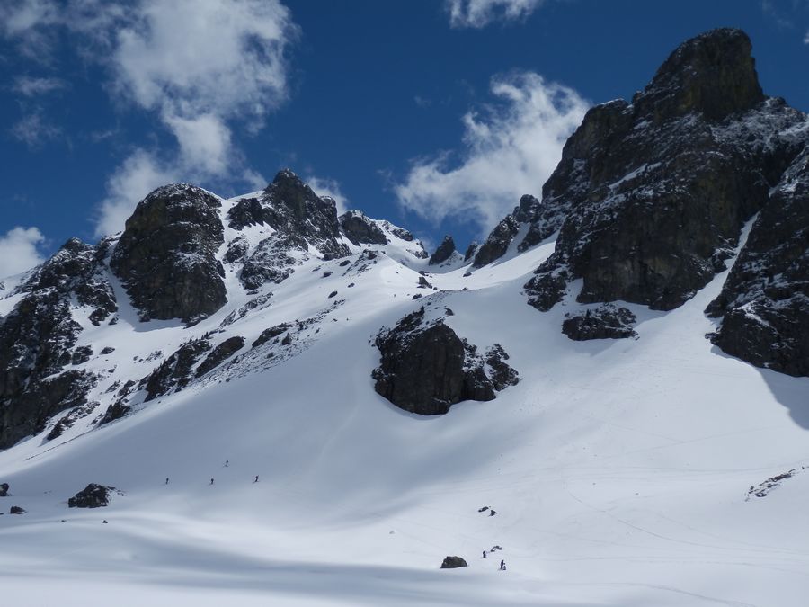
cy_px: 304
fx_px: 771
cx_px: 404
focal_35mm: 33
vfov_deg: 42.9
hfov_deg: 55.4
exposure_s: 1/500
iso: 80
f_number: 9.7
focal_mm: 6
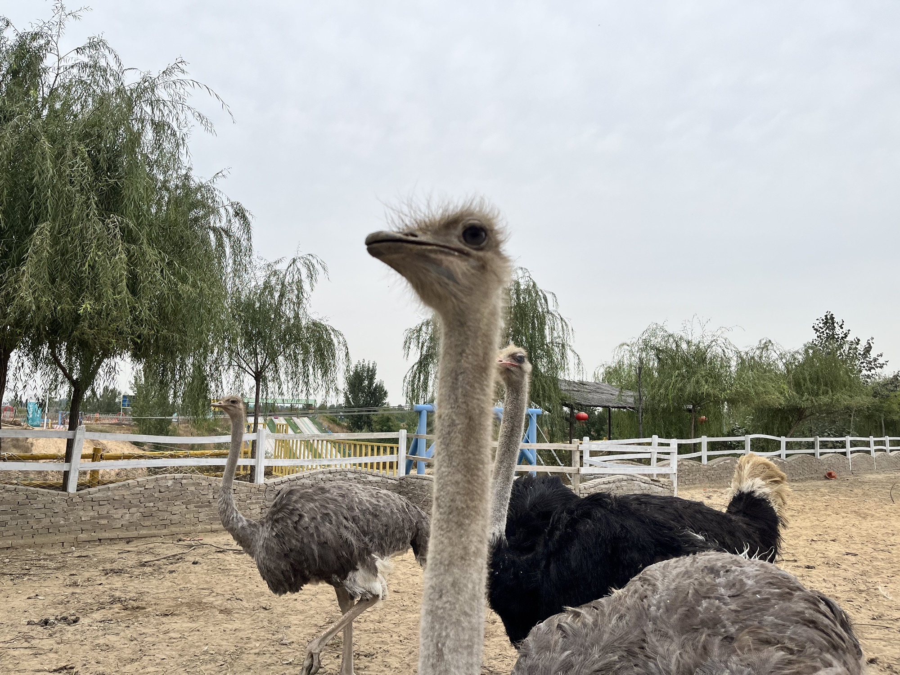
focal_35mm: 26
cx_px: 450
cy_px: 338
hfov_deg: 67.3
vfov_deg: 53.1
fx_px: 676
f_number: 1.6
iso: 50
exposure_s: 1/2899
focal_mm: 5.1
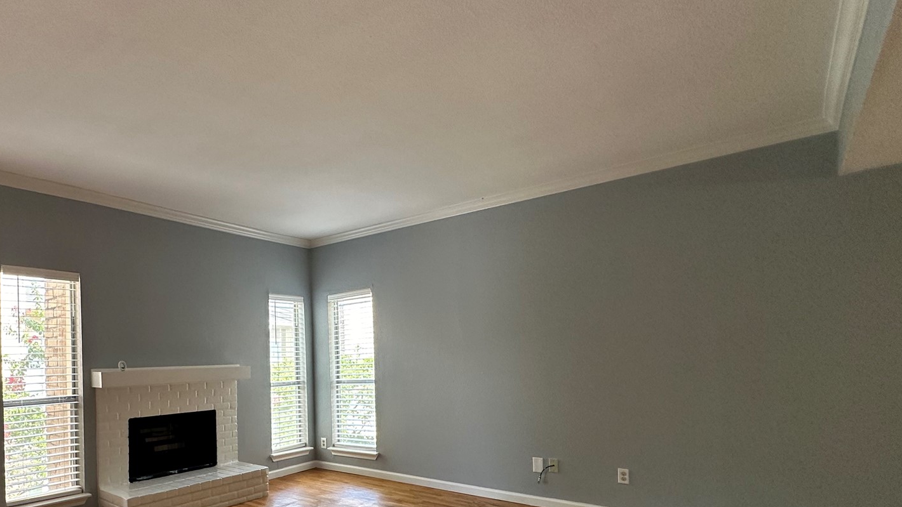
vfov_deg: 50.2
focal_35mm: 22
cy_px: 353
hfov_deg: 76.9
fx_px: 526
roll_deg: +1.2
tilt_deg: +1.1
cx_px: 260
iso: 200
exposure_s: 1/120
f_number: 2.2
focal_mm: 2.22
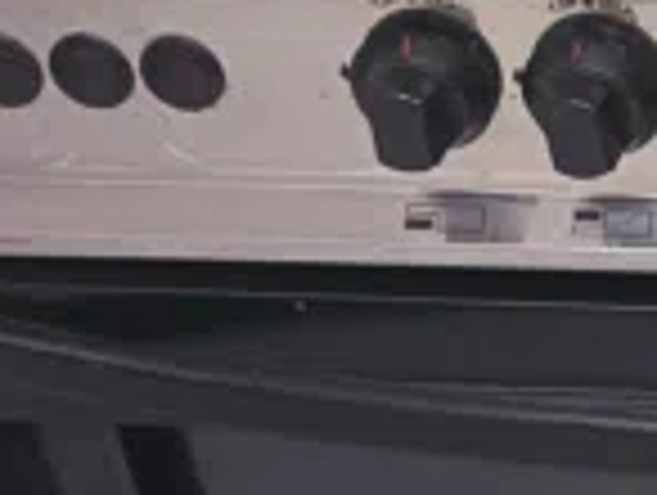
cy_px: 405
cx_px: 1004
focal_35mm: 105
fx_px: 1996
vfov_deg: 14.1
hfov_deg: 16.8
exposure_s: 1/25
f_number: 1.75
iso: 3045
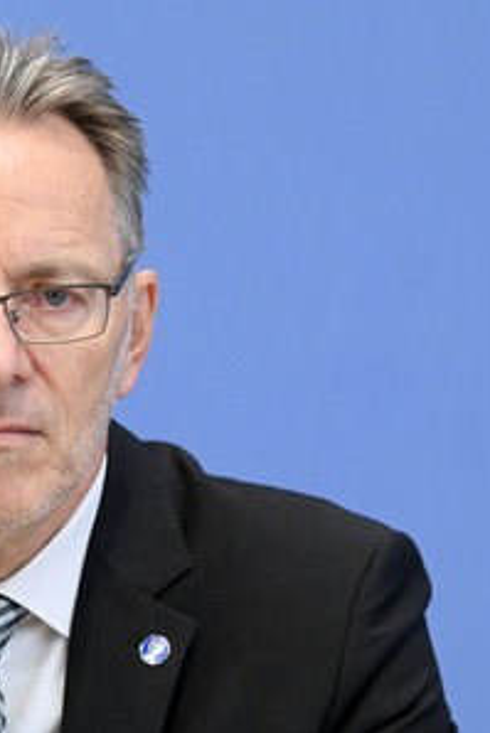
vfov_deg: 9.1
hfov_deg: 6.0
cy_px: 366
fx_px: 4629
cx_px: -6
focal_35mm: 227
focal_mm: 150
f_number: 5.6
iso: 5000
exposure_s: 1/500
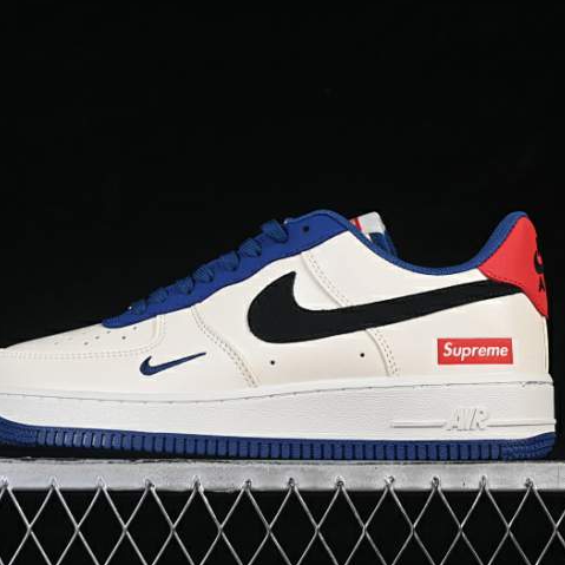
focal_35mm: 97
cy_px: 281
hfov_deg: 17.9
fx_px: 1791
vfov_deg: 17.9
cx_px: 277
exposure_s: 1/80
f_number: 8
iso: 160
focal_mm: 50
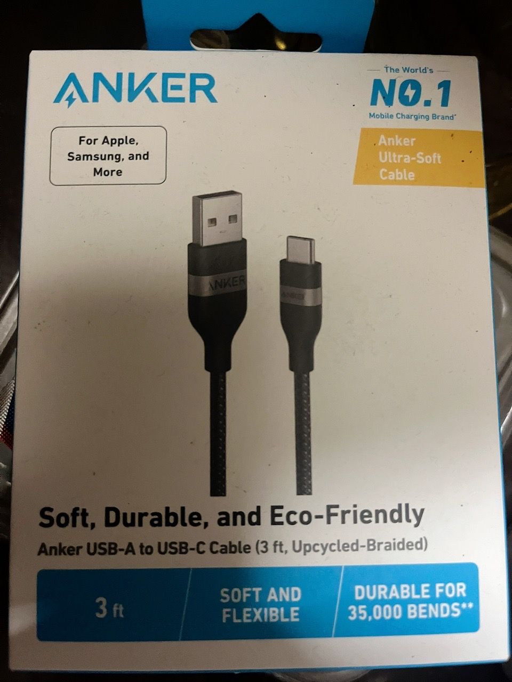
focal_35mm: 26
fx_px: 513
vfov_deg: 67.3
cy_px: 341
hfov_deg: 53.1
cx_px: 256
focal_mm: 5.1
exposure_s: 1/20
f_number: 1.6
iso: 1000
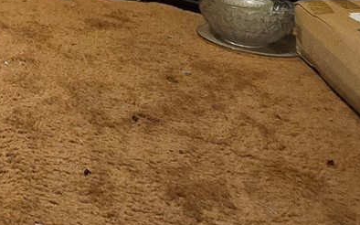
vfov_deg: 20.1
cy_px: -108
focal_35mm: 56
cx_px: -128
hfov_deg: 28.5
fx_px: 549
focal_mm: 2.2
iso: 640
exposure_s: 1/60
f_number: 2.2
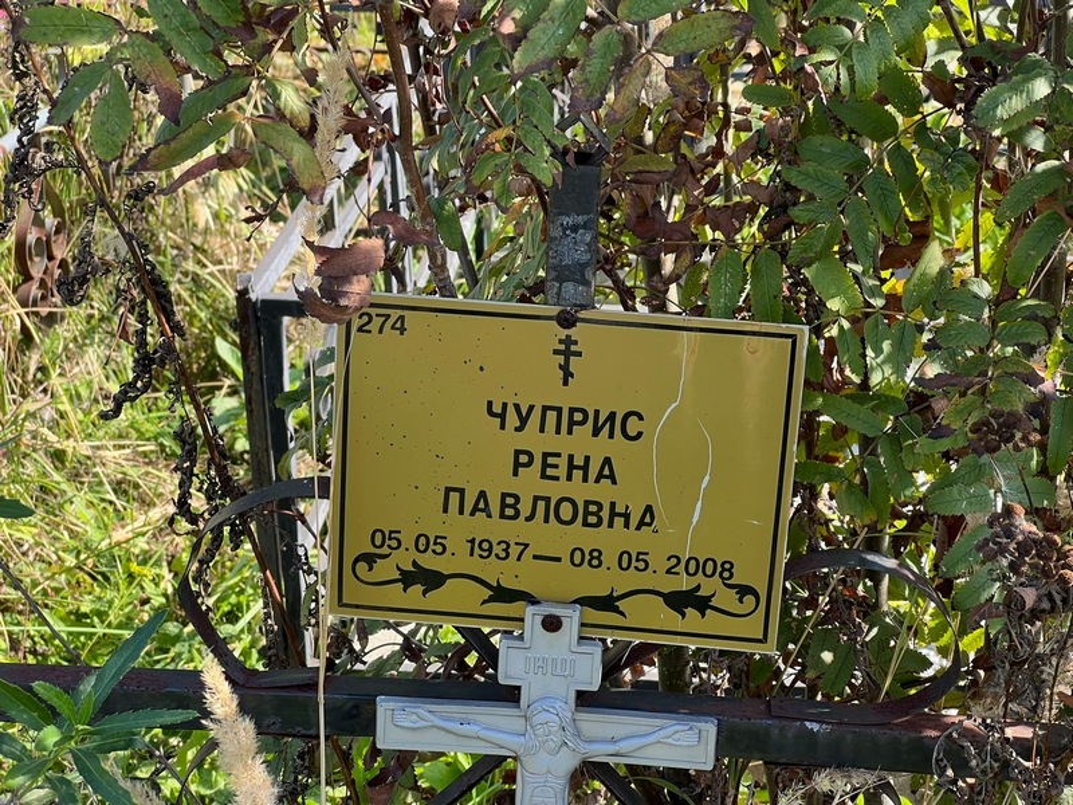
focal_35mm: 77
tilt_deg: -19.9
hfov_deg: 25.3
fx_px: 2387
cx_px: 536
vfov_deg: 19.1
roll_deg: +1.2
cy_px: 402
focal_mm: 9
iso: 32
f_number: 2.8
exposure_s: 1/121
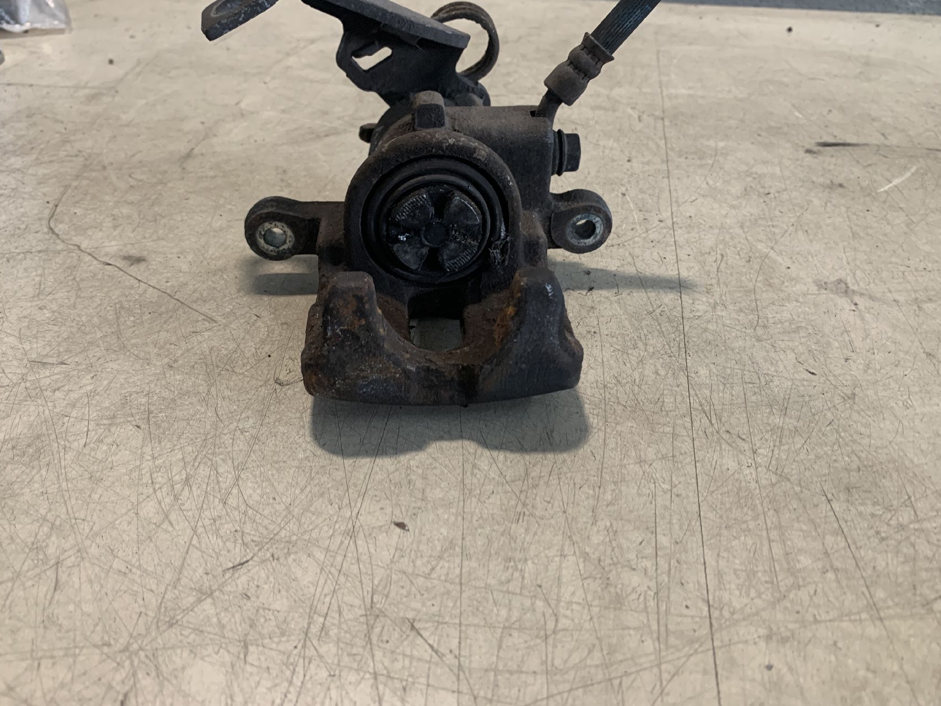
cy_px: 314
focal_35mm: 29
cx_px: 432
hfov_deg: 61.6
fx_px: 788
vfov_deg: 48.1
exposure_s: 1/50
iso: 125
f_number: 1.8
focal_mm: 4.25
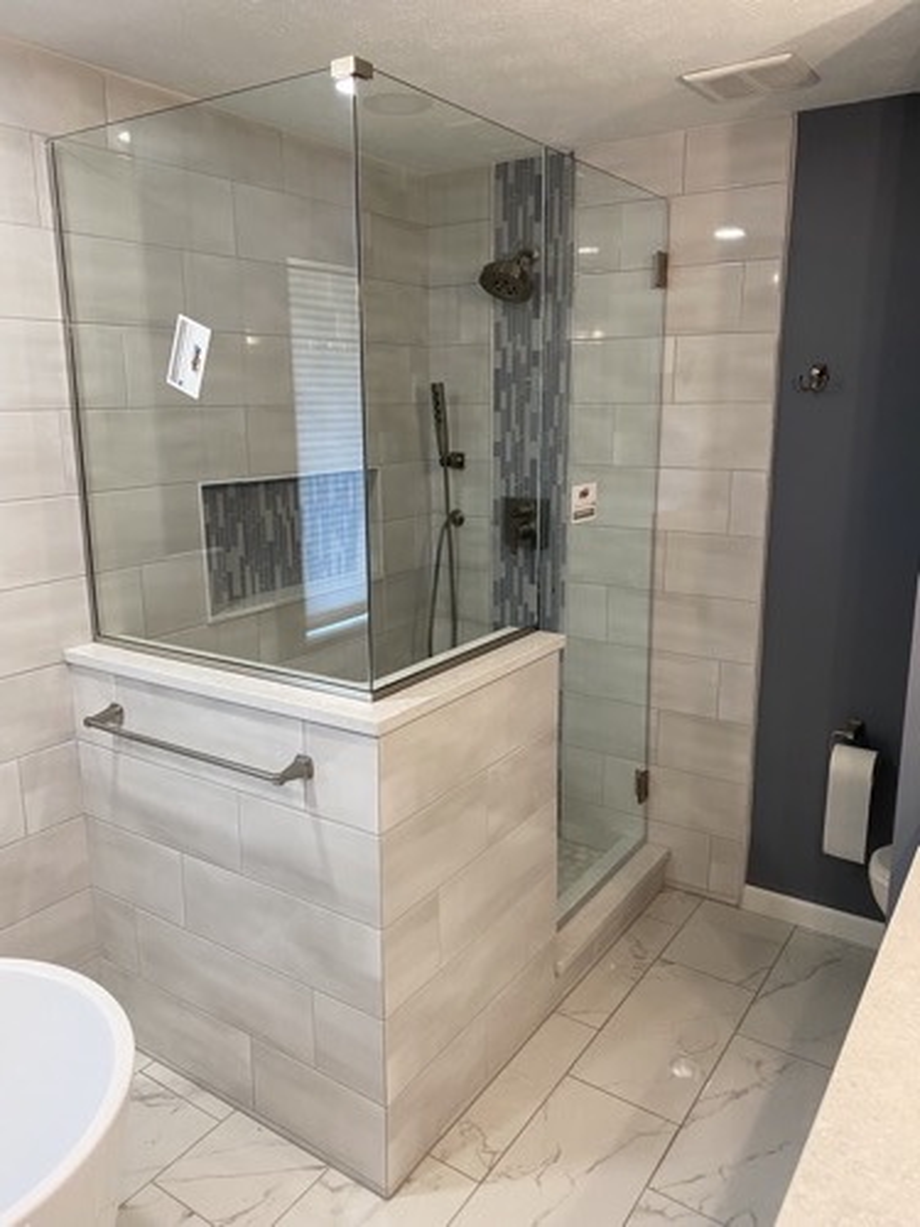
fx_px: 921
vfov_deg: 67.3
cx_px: 460
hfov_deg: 53.1
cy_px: 614
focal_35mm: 26
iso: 125
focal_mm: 4.25
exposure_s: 1/60
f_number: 1.8
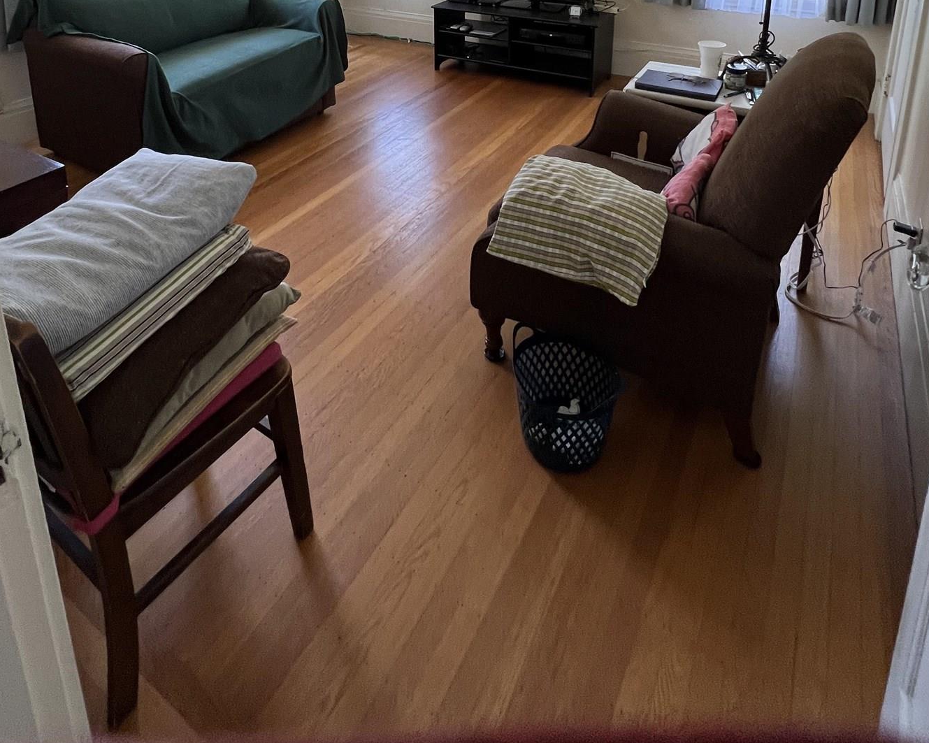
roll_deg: +2.1
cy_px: 20
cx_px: 424
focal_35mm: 22
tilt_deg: -12.5
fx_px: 605
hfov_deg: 74.9
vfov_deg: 52.0
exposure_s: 1/74
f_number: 1.8
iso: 250
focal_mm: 1.57
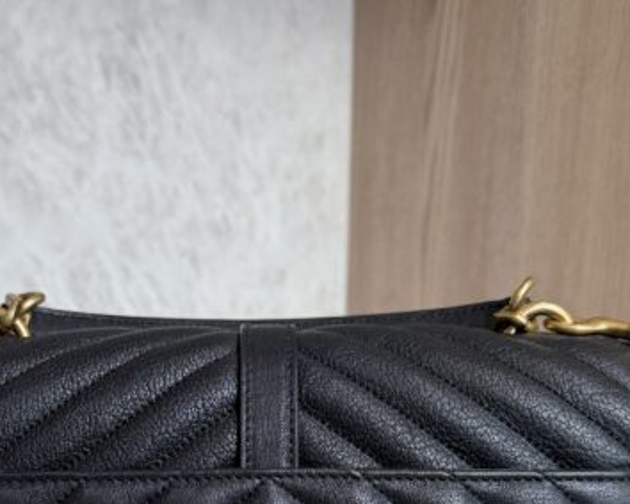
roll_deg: +0.2
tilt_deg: -15.7
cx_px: 240
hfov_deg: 35.2
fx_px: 988
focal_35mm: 53
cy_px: 577
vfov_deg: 26.0
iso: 100
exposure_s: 1/120
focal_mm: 6.76
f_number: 1.78
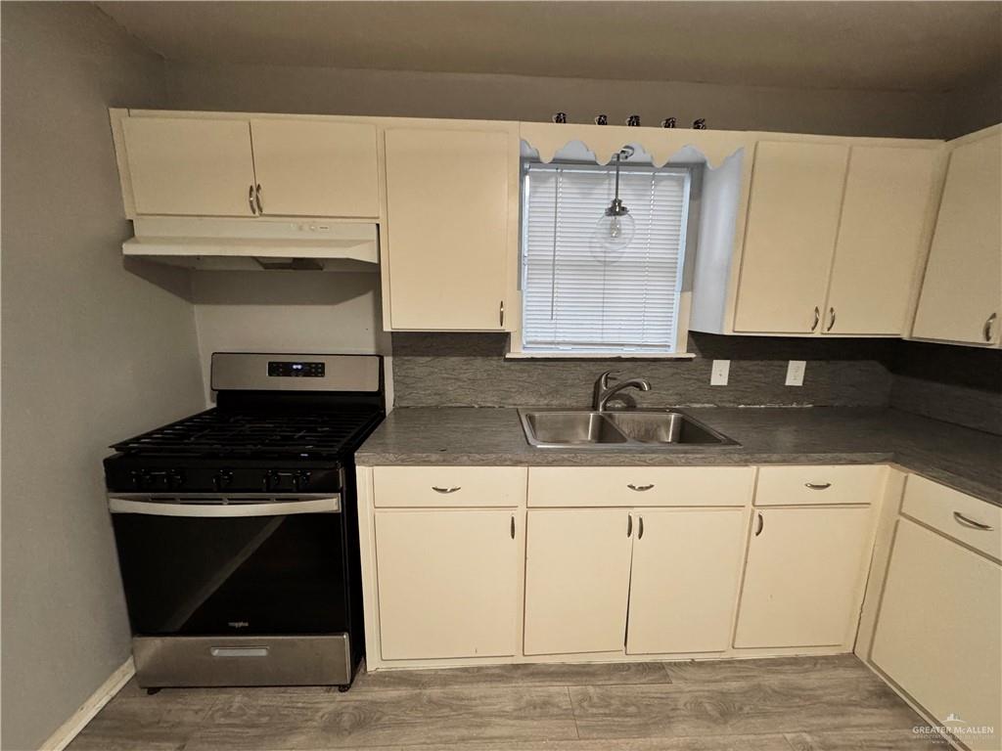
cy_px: 376
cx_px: 501
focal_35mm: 14
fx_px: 405
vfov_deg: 85.7
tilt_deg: -10.2
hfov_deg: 102.1
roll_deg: -0.5
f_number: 2.2
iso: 1000
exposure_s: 1/60
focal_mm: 2.22
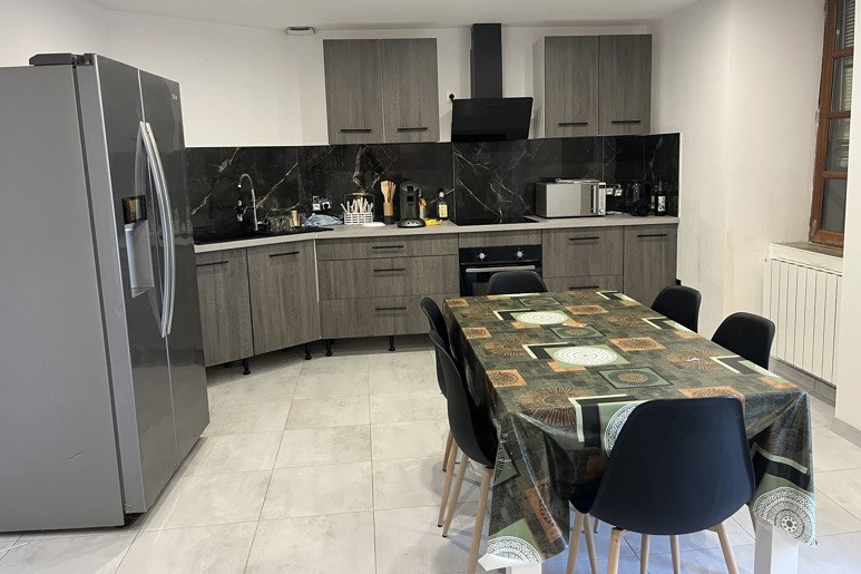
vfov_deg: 46.3
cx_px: 430
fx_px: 669
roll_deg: +2.4
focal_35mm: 28
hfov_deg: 65.5
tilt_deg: -9.2
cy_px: 253
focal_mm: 5.1
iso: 200
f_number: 1.6
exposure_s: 1/60
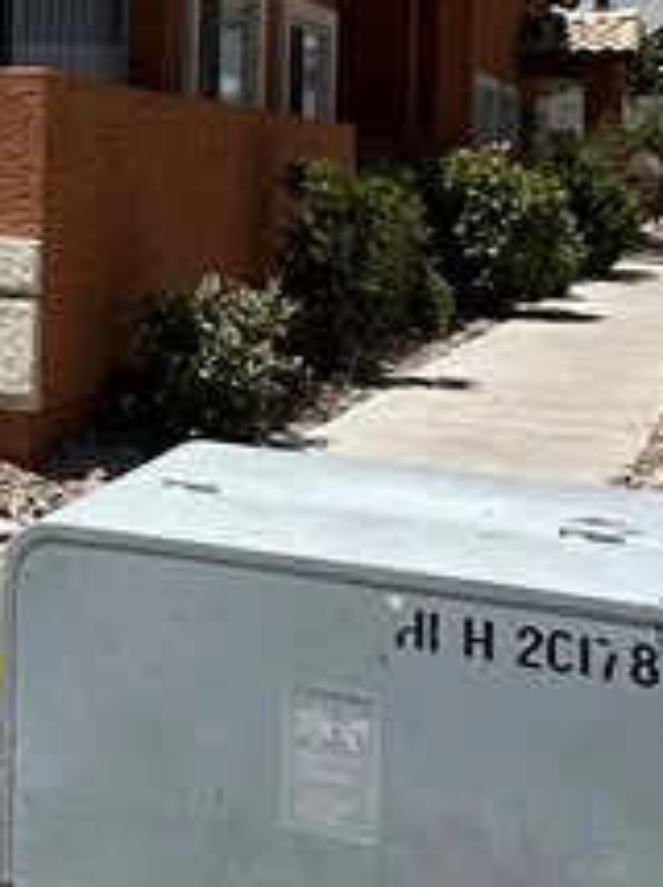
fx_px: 1714
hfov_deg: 18.1
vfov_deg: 28.1
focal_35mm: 67
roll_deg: -1.7
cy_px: 124
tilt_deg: +1.3
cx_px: -468
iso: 50
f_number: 2.2
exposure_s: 1/2451
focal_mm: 2.22
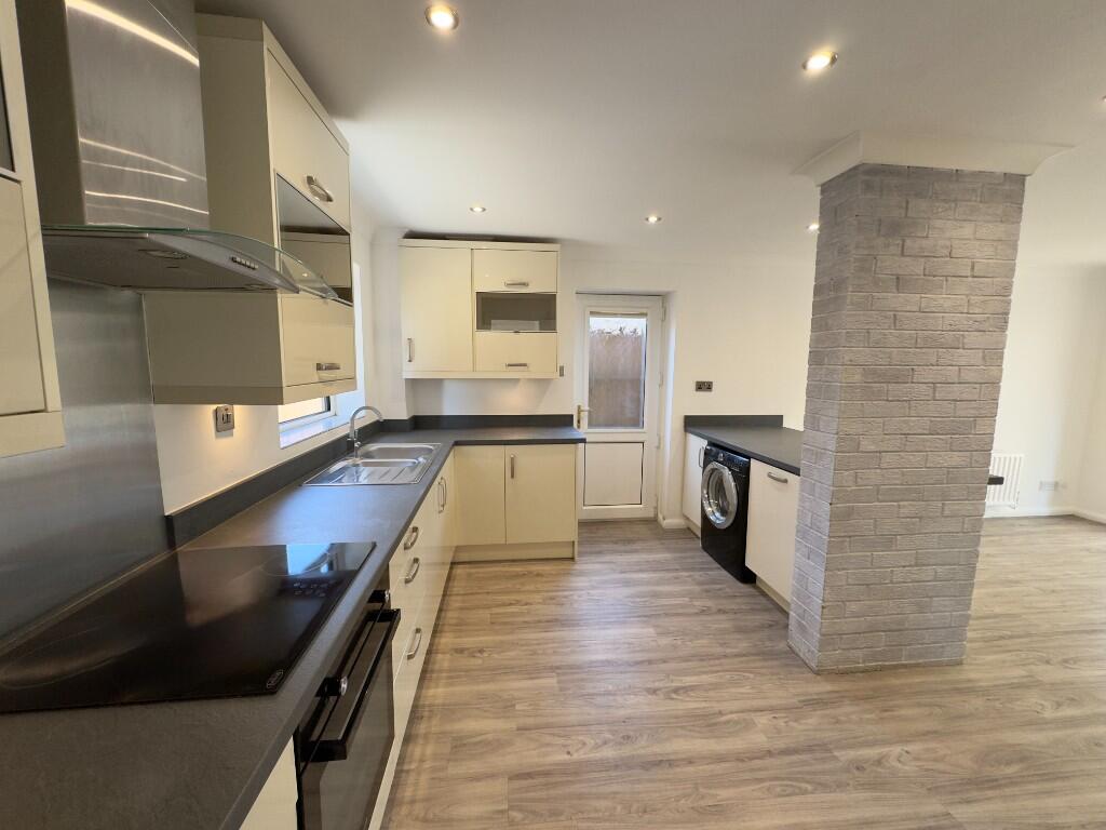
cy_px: 415
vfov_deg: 85.7
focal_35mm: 14
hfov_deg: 102.1
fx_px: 447
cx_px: 553
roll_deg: -0.9
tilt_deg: -7.1
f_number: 2.2
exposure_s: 1/100
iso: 100
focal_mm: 2.22
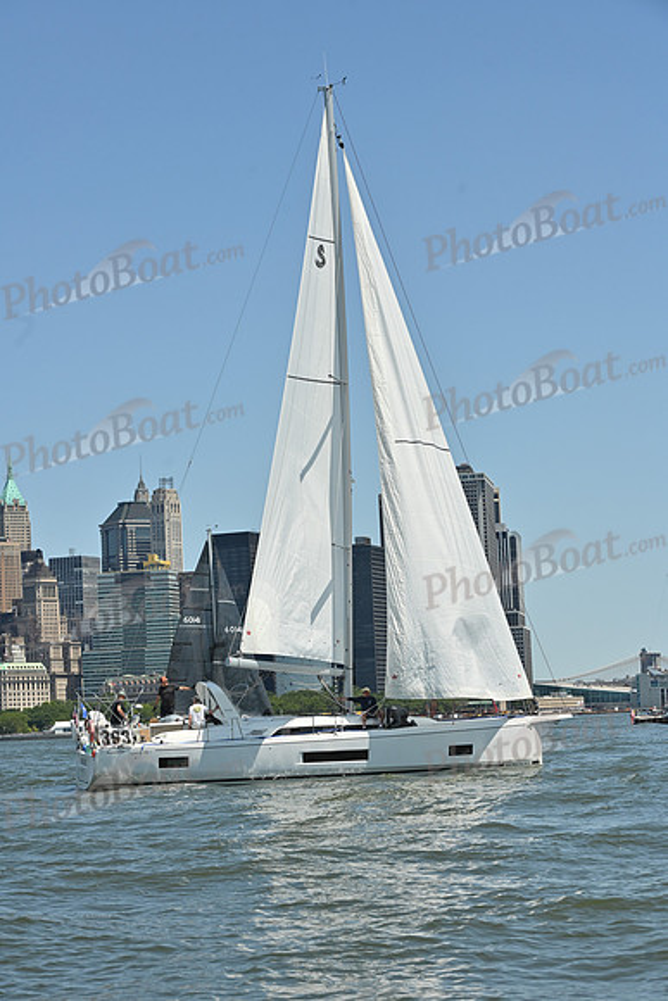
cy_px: 500
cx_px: 334
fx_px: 2281
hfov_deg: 16.7
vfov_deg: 24.8
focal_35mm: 82
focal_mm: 82
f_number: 10
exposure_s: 1/1600
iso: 320
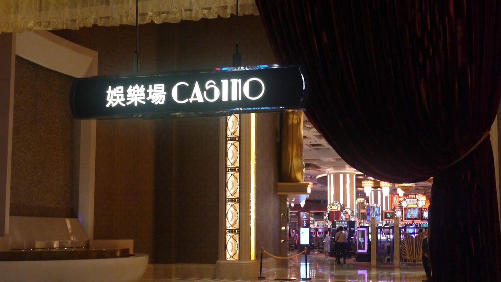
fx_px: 731
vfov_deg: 21.8
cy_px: 161
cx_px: 251
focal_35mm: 55
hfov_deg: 37.8
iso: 1250
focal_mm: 25
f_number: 4.9
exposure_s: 1/60
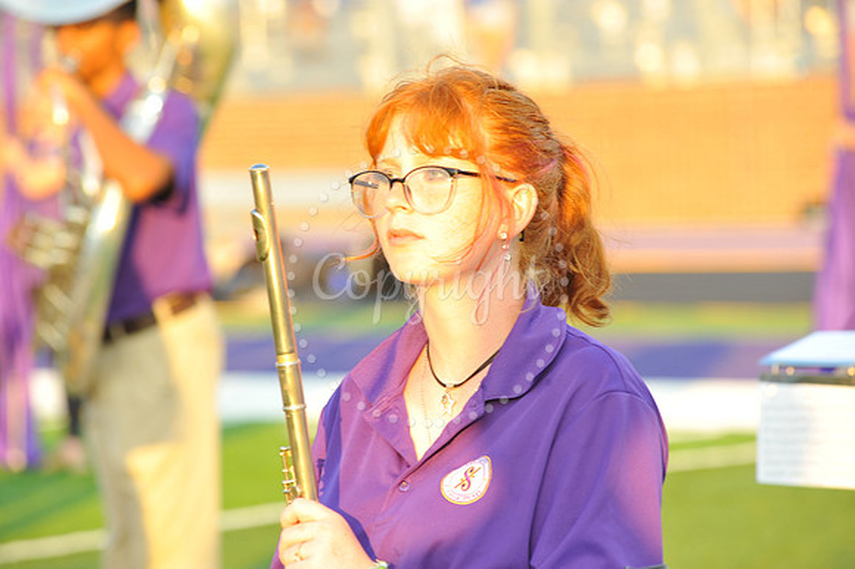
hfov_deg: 10.3
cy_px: 284
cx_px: 428
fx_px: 4747
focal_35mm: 200
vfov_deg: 6.9
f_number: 7.1
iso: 250
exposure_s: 1/80
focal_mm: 200
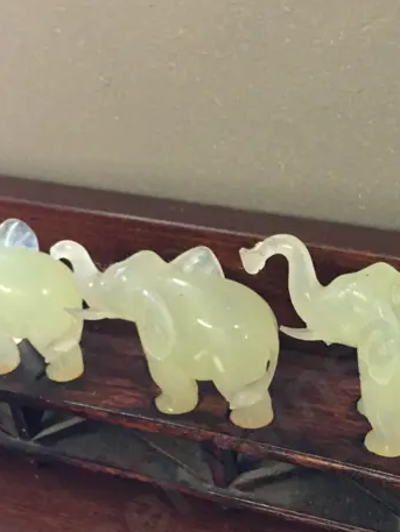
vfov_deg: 29.5
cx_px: 334
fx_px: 1001
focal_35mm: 65
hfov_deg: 22.2
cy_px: 376
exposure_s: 1/10
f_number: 2.2
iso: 80
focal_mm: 4.15
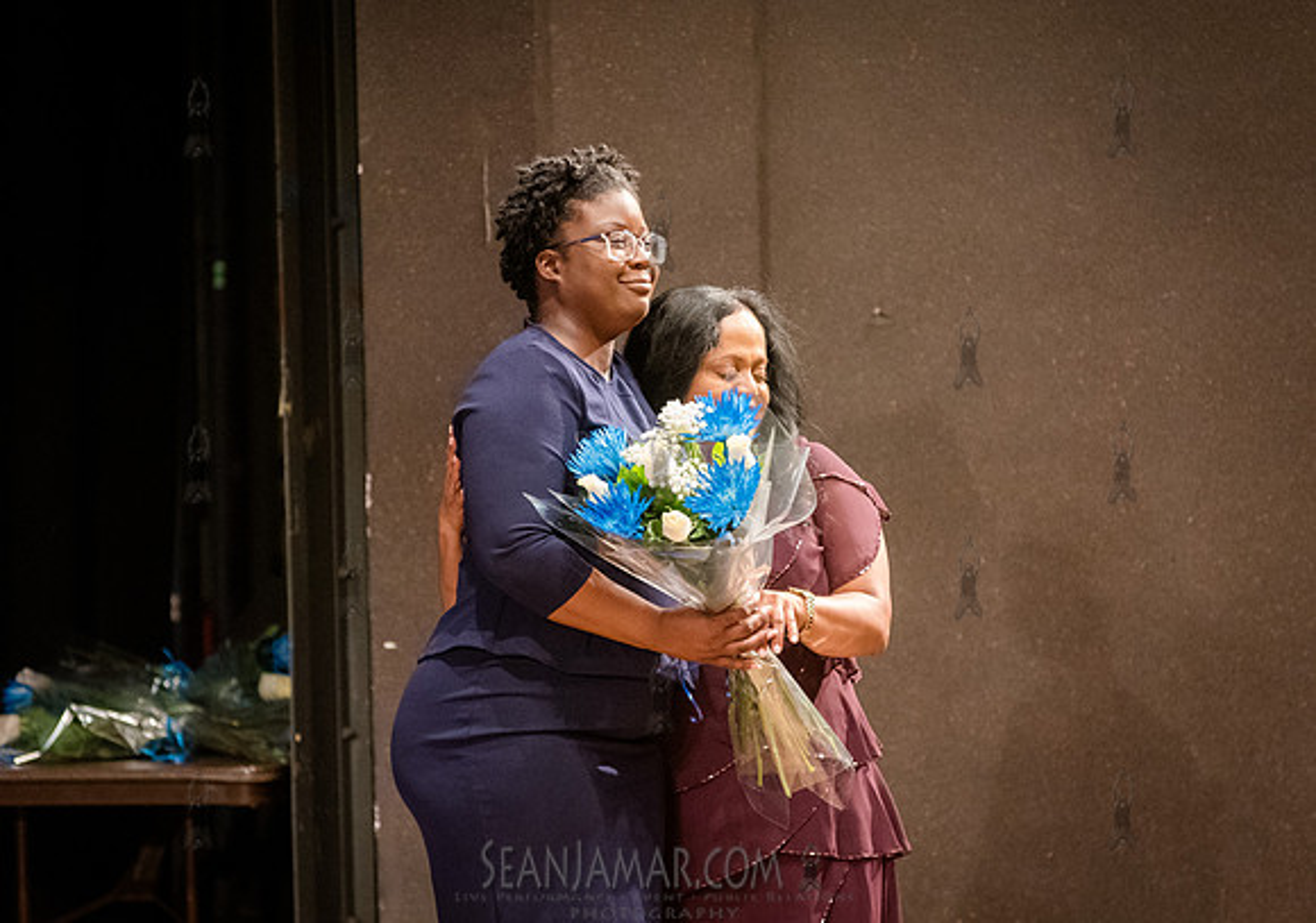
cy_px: 480
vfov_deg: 5.7
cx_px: 682
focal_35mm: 250
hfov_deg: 8.1
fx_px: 9283
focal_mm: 200
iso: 5000
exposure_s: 1/200
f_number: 4
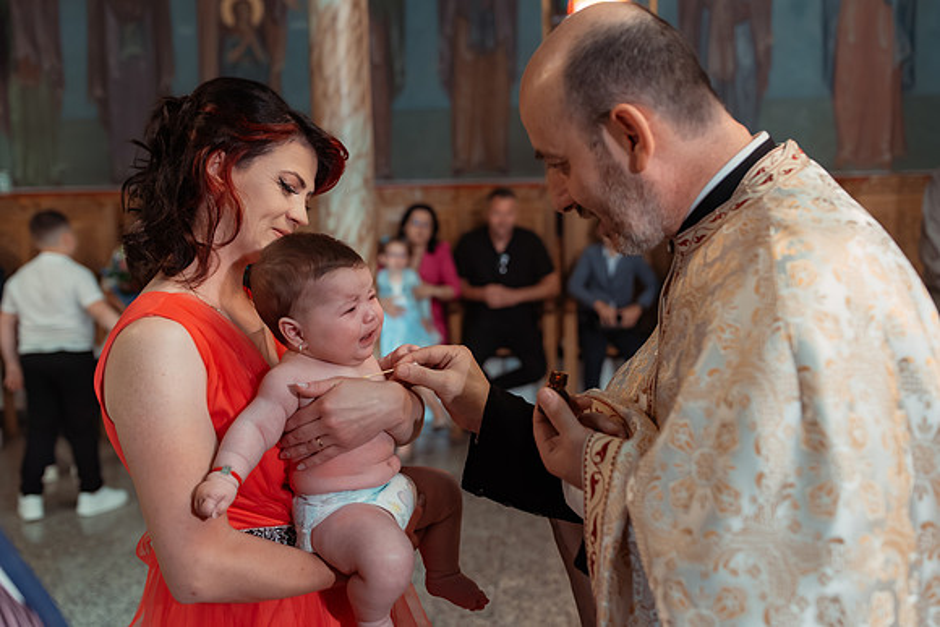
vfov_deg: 37.9
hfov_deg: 54.4
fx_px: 914
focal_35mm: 35
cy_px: 314
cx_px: 470
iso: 1600
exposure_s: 1/200
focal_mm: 35
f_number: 2.8
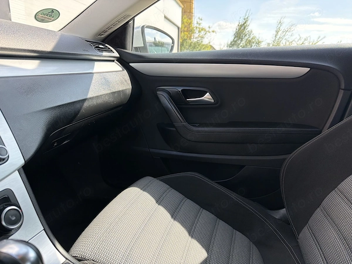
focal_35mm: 24
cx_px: 176
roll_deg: +2.5
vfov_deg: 56.8
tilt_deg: -16.3
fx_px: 244
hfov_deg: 71.6
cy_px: 132
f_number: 1.78
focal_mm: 6.76
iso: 100
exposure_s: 1/677
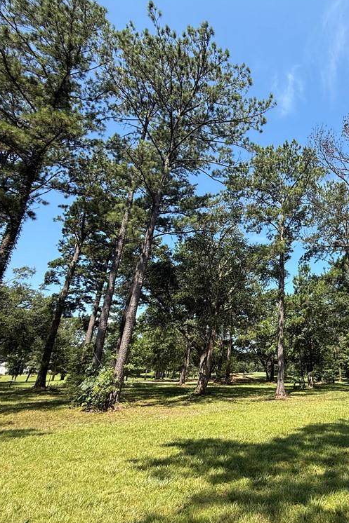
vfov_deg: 84.0
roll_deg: +0.0
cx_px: 305
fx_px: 291
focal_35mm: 20
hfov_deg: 54.9
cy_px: 259
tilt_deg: +20.6
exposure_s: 1/590
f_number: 2.2
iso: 50
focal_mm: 2.22
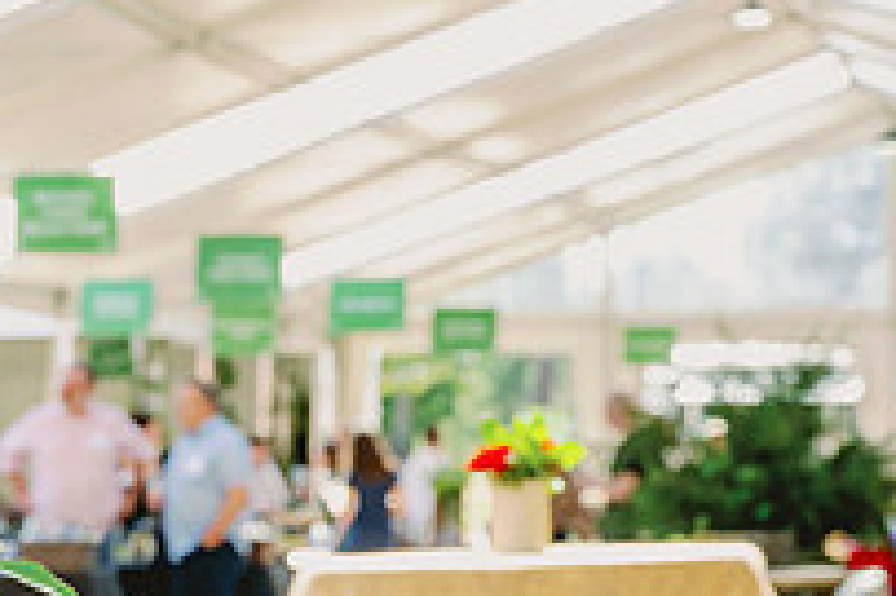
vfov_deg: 8.2
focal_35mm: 166
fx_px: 4128
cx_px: -331
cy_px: 664
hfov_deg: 12.0
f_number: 5.6
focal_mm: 58
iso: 125
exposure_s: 1/80
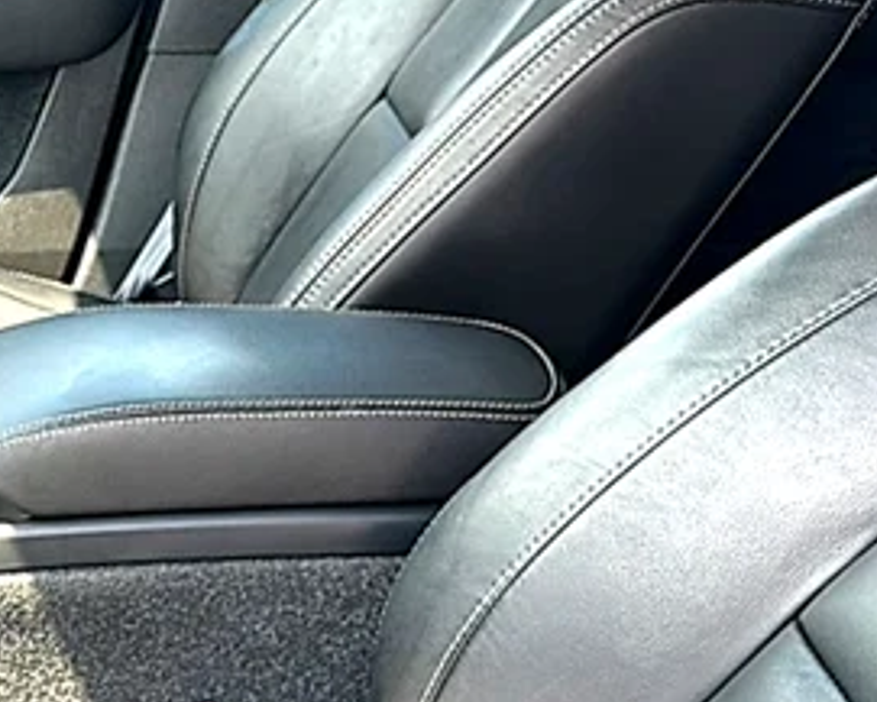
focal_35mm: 63
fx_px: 1636
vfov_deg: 24.1
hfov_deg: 26.8
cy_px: 493
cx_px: -159
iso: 64
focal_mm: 6.86
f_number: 1.78
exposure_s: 1/196
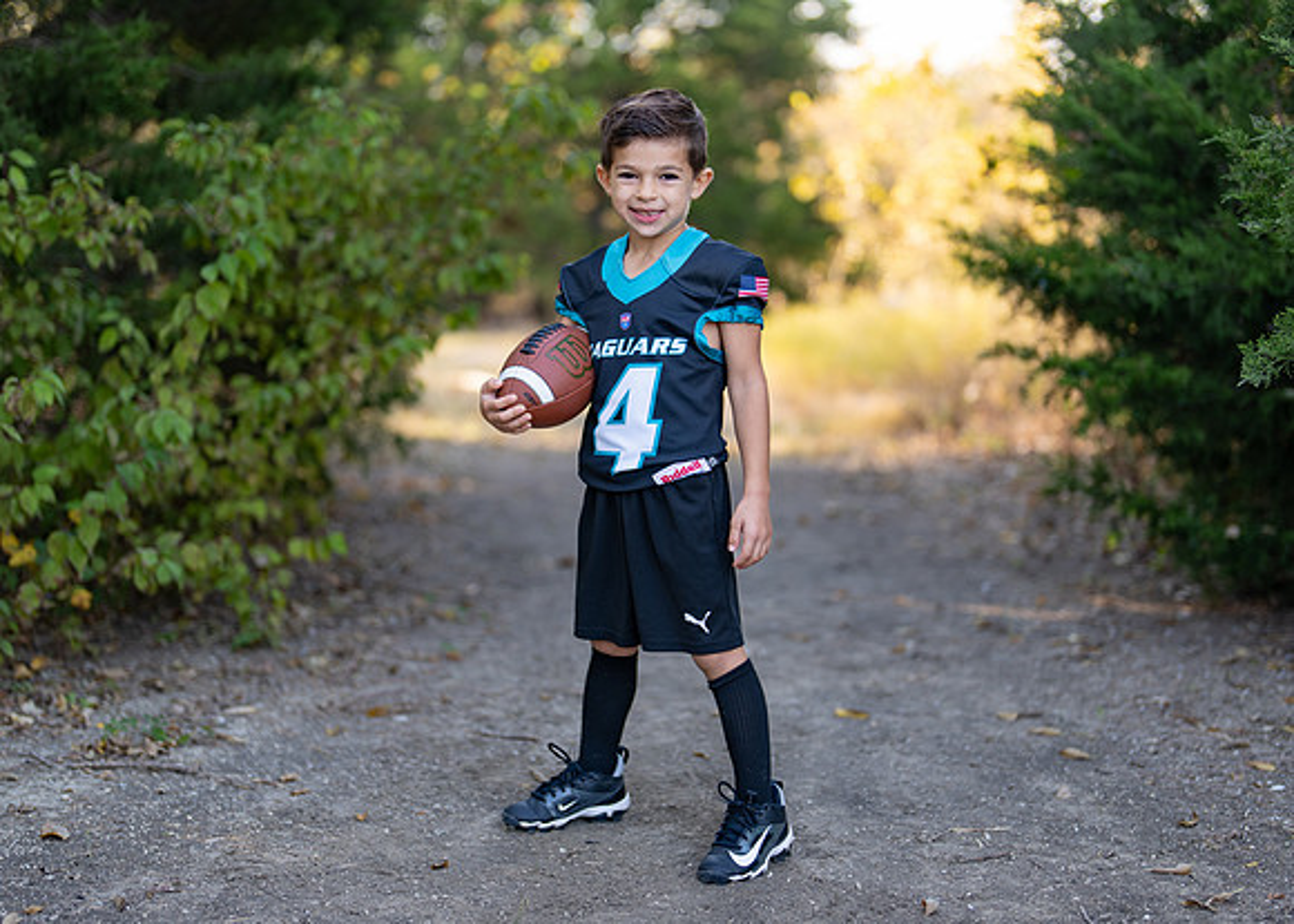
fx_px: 2185
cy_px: 448
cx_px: 647
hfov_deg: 33.0
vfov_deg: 23.9
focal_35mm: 59
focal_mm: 50
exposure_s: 1/400
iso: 100
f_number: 1.2
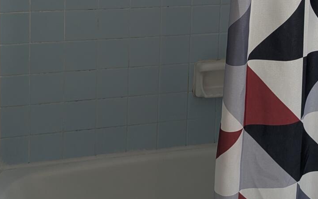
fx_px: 615
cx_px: 294
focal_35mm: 71
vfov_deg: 17.2
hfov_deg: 27.8
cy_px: -62
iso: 69
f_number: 1.85
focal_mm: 6.81
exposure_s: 1/37.2
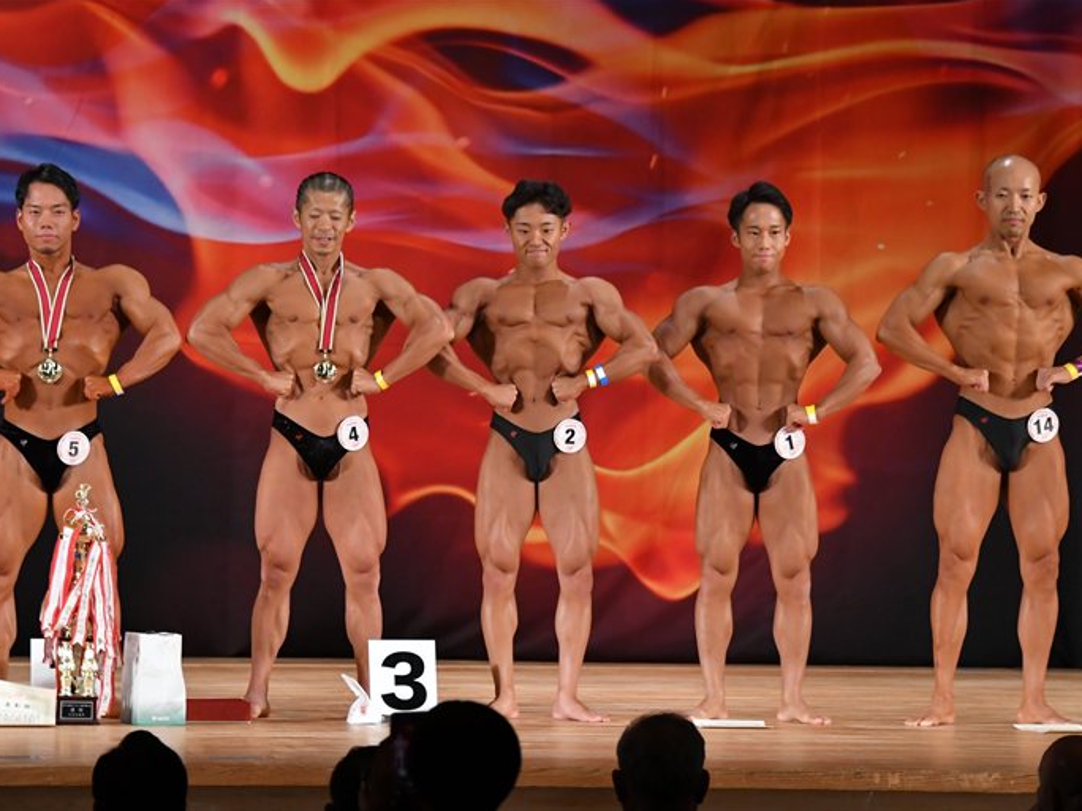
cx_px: 542
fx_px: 6877
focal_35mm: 220
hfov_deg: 9.0
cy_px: 405
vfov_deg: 6.8
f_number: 5.6
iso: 3200
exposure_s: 1/400
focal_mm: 135
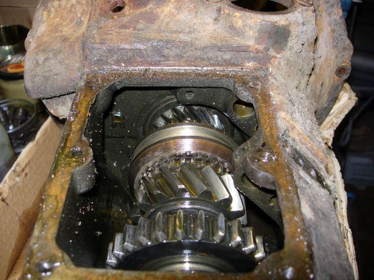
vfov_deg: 37.7
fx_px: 411
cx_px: 187
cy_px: 140
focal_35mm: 38
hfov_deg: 49.0
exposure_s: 1/64
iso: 79
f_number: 2.8
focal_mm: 7.8
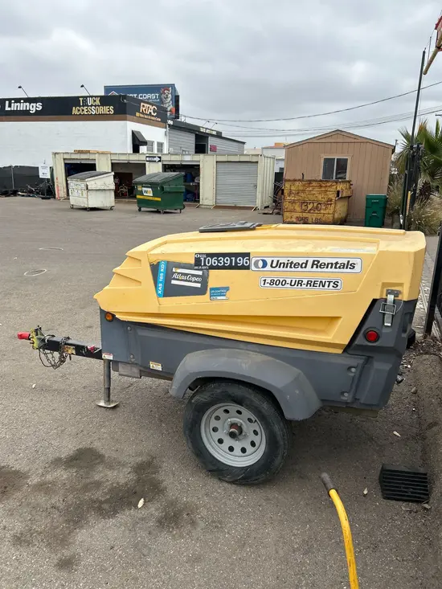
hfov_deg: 53.1
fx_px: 443
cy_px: 294
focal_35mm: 26
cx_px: 221
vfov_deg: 67.3
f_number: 1.5
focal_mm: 5.7
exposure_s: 1/3460
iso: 50
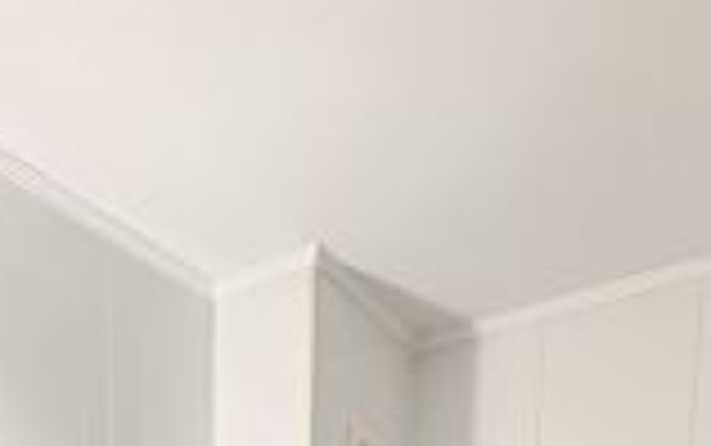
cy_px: 960
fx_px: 970
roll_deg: -1.0
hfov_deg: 39.9
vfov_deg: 16.8
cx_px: 254
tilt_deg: -10.4
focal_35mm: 50
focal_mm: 2.22
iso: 320
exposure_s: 1/50
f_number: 2.2
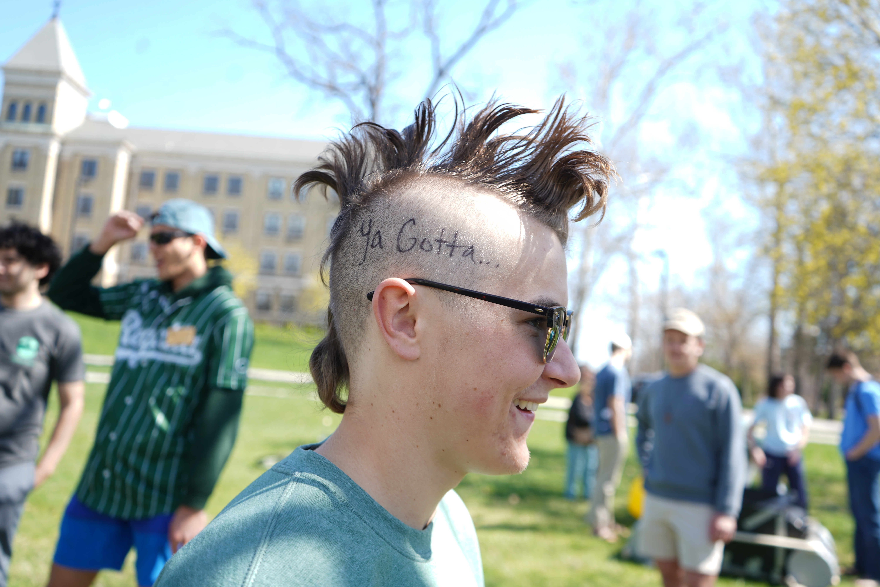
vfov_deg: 42.3
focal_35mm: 31
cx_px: 440
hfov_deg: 60.3
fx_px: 758
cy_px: 294
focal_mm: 31
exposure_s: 1/200
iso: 80
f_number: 4
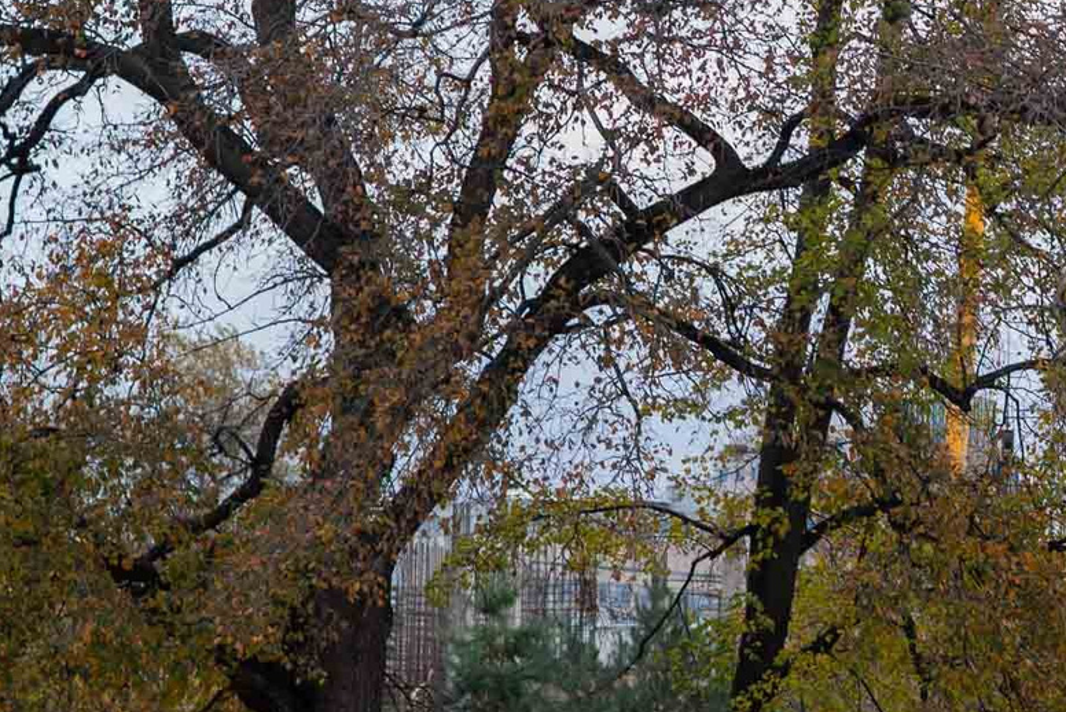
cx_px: 1368
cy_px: 462
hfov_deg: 8.0
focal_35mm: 254
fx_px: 7524
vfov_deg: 5.4
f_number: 3.5
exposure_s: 1/40
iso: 100
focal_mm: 77
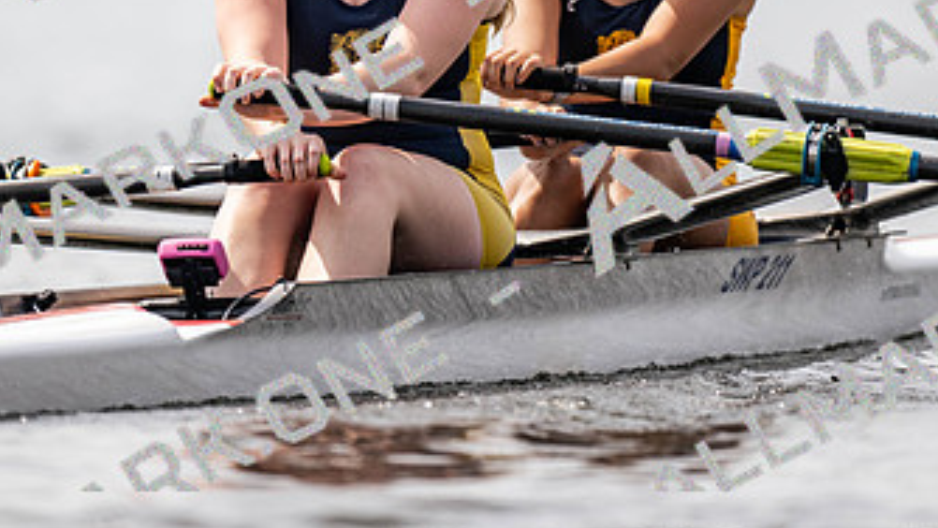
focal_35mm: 1092
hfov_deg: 2.0
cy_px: 10
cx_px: 340
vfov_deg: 1.1
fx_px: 27165
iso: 280
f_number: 4
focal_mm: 600
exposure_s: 1/2500
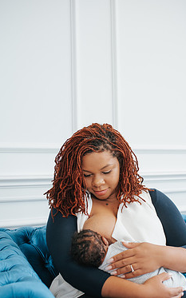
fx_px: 349
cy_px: 175
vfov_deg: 46.0
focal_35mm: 43
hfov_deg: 29.8
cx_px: 104
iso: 360
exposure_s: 1/250
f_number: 3.2
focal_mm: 35
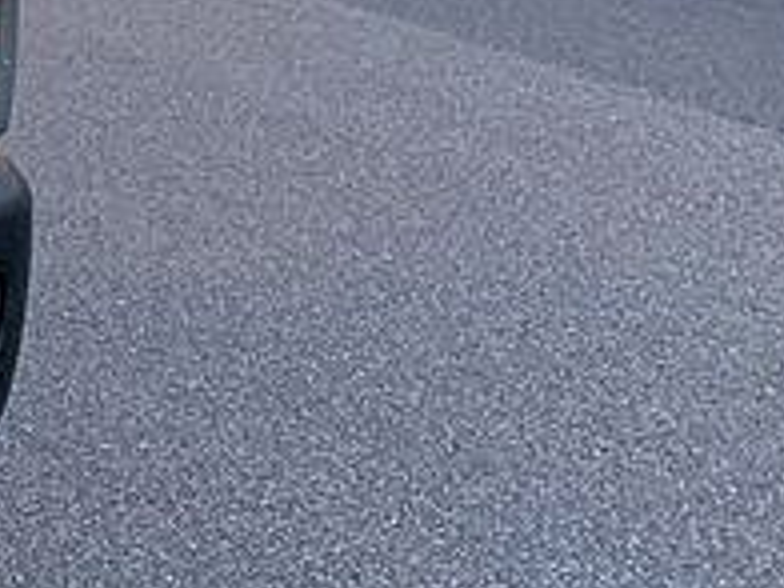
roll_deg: -2.2
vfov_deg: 10.3
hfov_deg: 11.9
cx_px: -1080
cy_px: -452
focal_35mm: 136
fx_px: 3080
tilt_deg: +0.7
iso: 25
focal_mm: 4.25
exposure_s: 1/232
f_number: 1.8
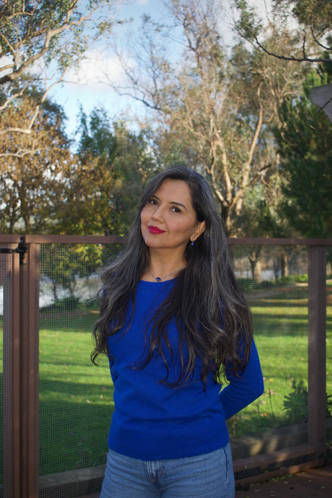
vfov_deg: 38.9
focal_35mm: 51
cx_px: 166
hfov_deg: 26.5
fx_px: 705
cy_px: 249
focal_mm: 34
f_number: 5
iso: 180
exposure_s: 1/200
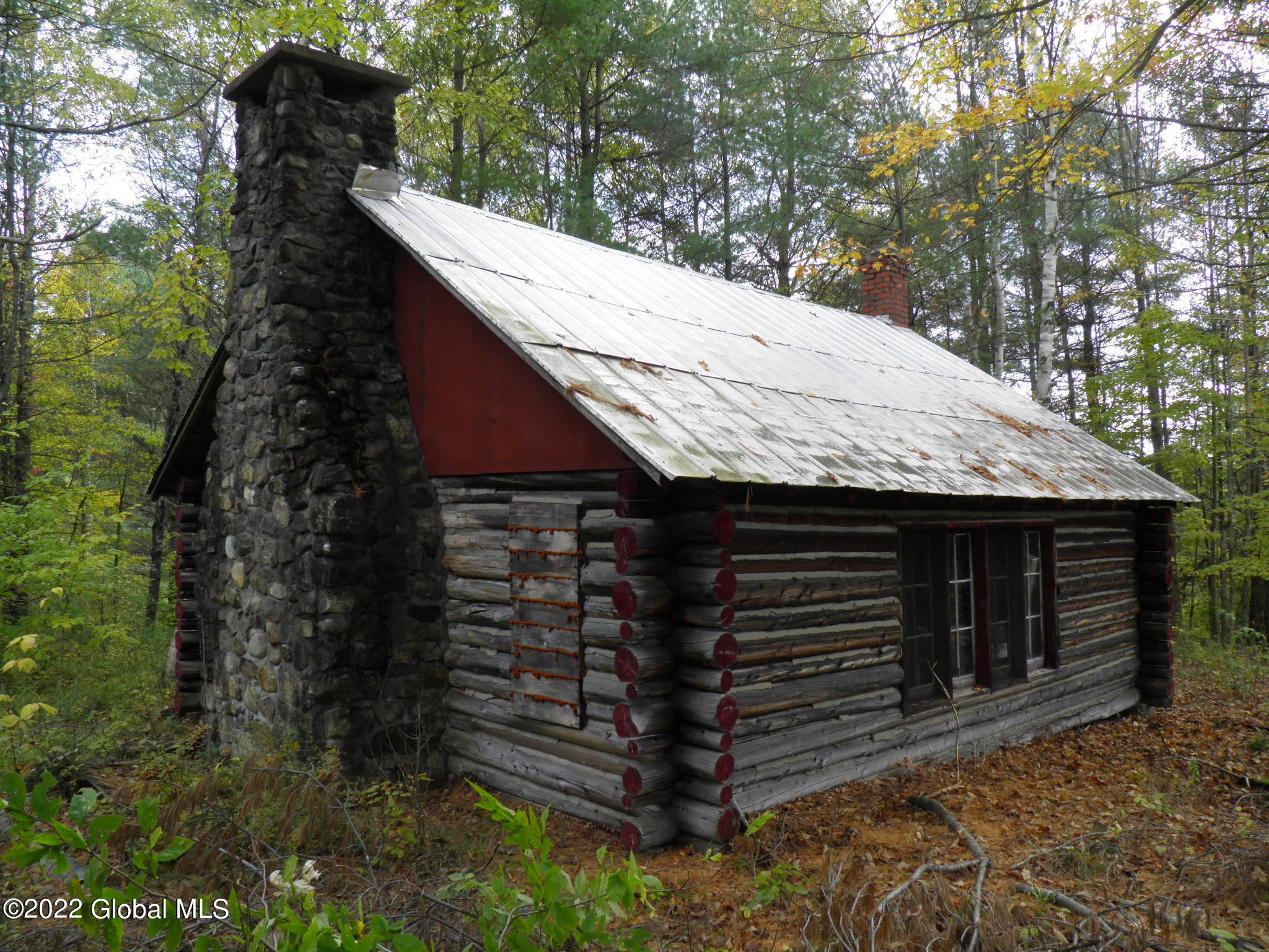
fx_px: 1026
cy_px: 476
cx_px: 634
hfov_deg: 63.4
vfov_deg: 49.7
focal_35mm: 28
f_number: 5
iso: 50
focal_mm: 4.9
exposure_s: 1/50
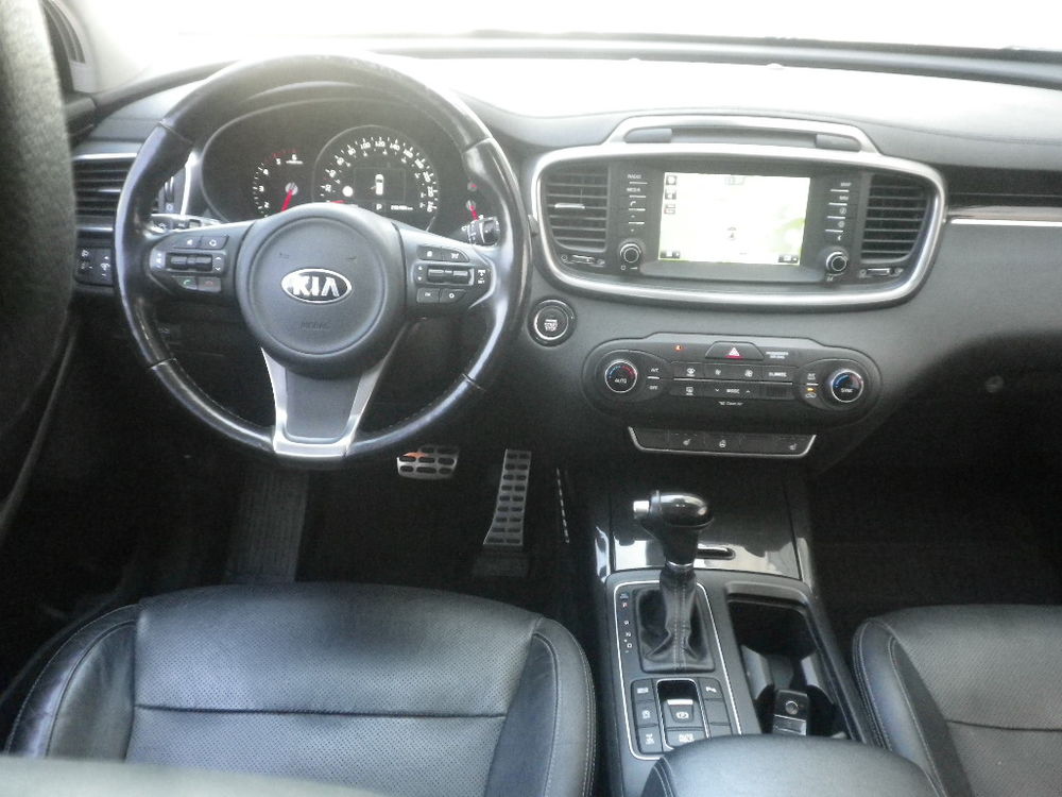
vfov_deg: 49.7
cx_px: 531
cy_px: 398
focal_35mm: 28
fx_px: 859
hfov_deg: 63.4
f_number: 3.5
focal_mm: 5.05
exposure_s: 1/60
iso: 800
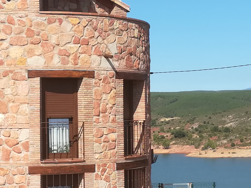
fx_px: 616
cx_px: 87
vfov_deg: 17.3
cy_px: 118
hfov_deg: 22.9
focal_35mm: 85
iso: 50
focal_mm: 3.83
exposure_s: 1/992
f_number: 2.2
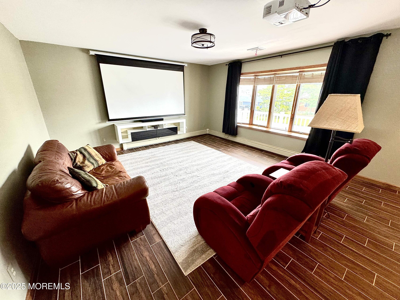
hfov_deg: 102.1
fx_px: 162
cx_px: 200
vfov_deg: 85.7
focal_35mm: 14
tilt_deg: -19.1
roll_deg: -0.7
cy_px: 150
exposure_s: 1/120
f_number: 2.2
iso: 200
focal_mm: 2.22
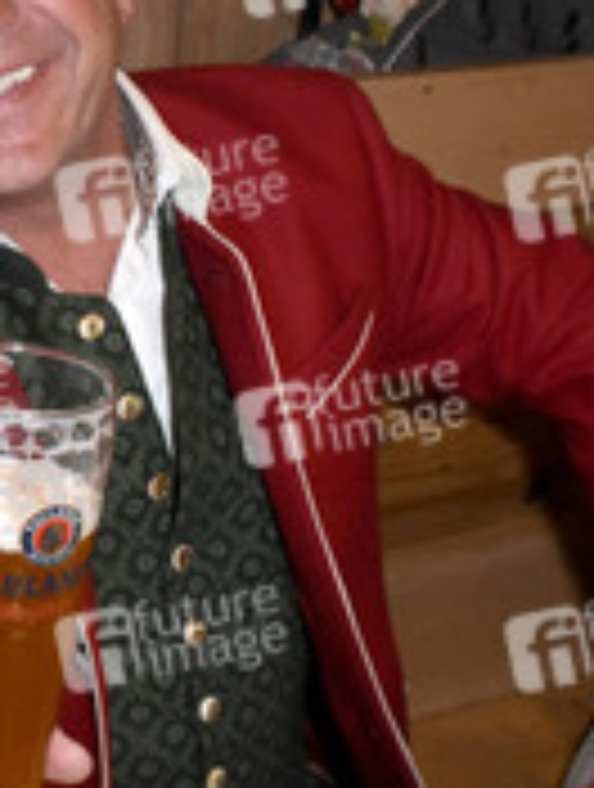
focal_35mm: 85
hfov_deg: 16.3
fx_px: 1943
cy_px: 302
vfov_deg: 22.9
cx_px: -218
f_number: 6.3
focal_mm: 23
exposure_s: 1/125
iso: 3200
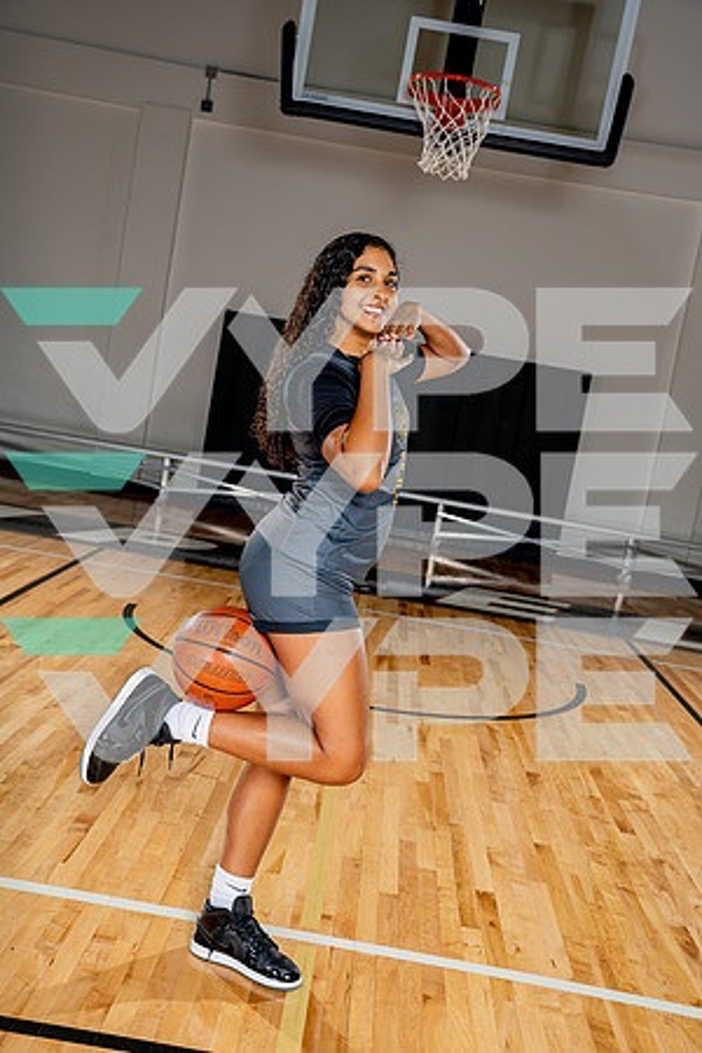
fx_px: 1170
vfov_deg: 48.5
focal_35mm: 40
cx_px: 351
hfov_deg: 33.4
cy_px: 526
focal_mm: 40
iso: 200
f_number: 5.6
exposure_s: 1/250
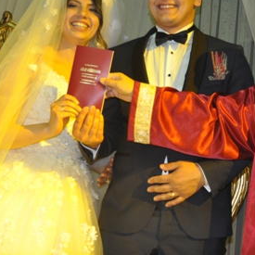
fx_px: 717
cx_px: 228
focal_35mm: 86
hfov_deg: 19.8
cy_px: 103
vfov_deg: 20.2
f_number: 3.8
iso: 800
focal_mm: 29
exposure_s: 1/60
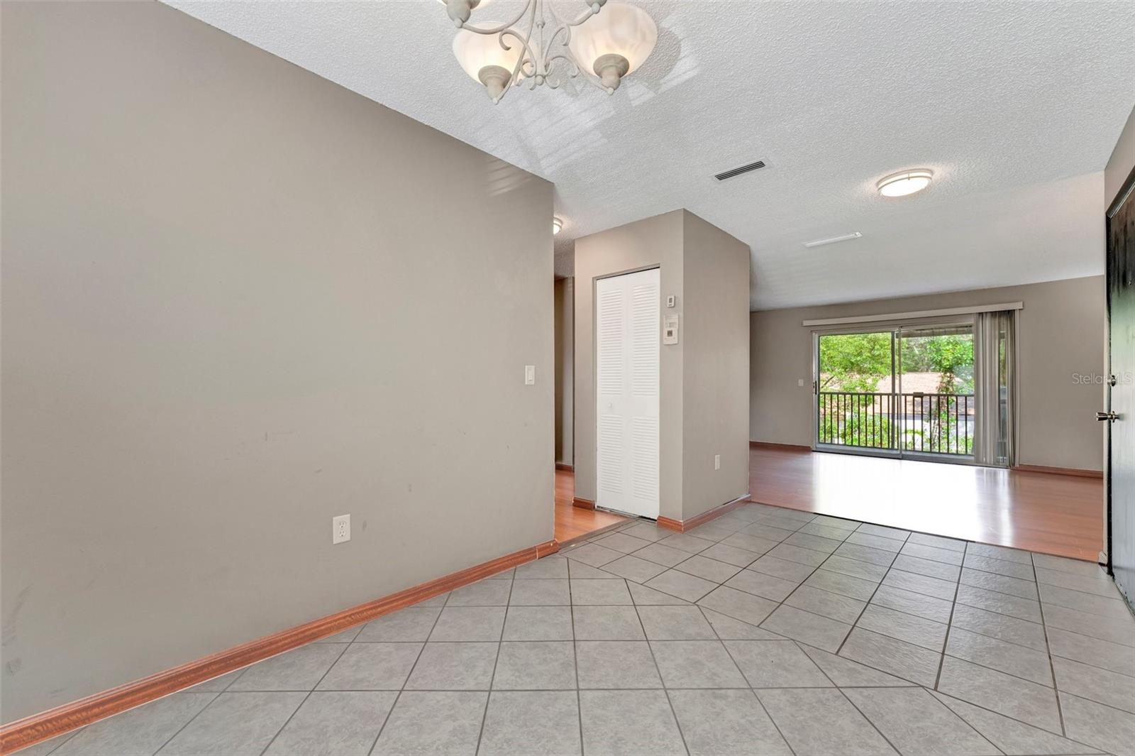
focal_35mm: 14
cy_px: 378
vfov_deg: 81.1
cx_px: 568
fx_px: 441
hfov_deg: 104.3
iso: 800
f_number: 8
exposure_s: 1/80
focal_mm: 14
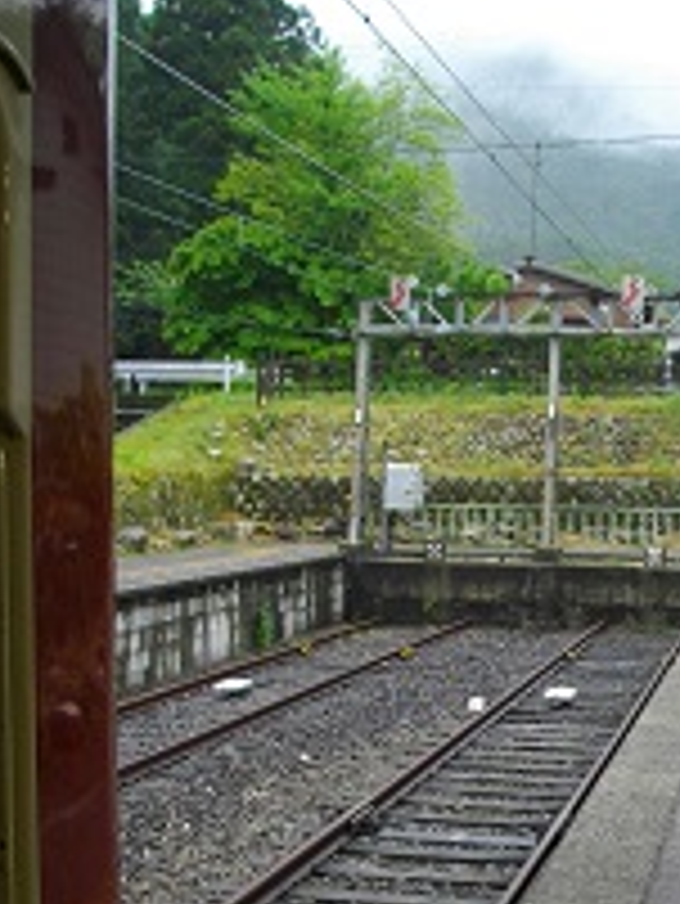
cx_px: 473
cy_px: 722
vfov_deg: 30.4
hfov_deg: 23.5
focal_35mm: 62
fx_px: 1622
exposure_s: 1/100
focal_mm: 5.7
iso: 200
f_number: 2.9
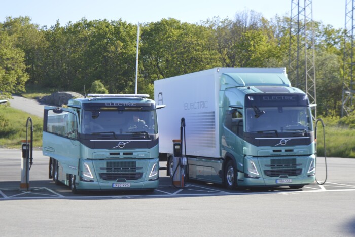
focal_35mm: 82
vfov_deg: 16.6
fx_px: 814
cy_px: 118
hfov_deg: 24.6
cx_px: 178
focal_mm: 55
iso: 100
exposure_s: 1/160
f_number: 6.3
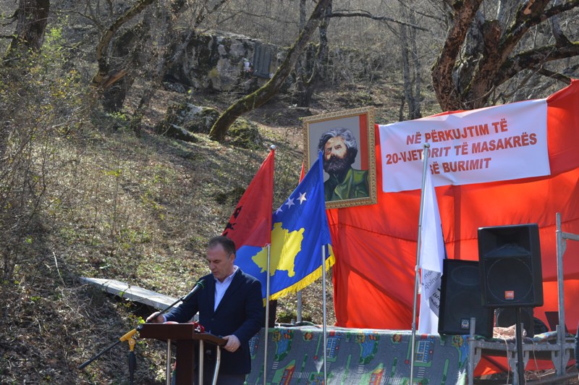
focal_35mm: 54
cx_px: 290
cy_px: 192
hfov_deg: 36.9
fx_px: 868
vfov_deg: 25.0
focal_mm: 36
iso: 125
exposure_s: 1/125
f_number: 5.6
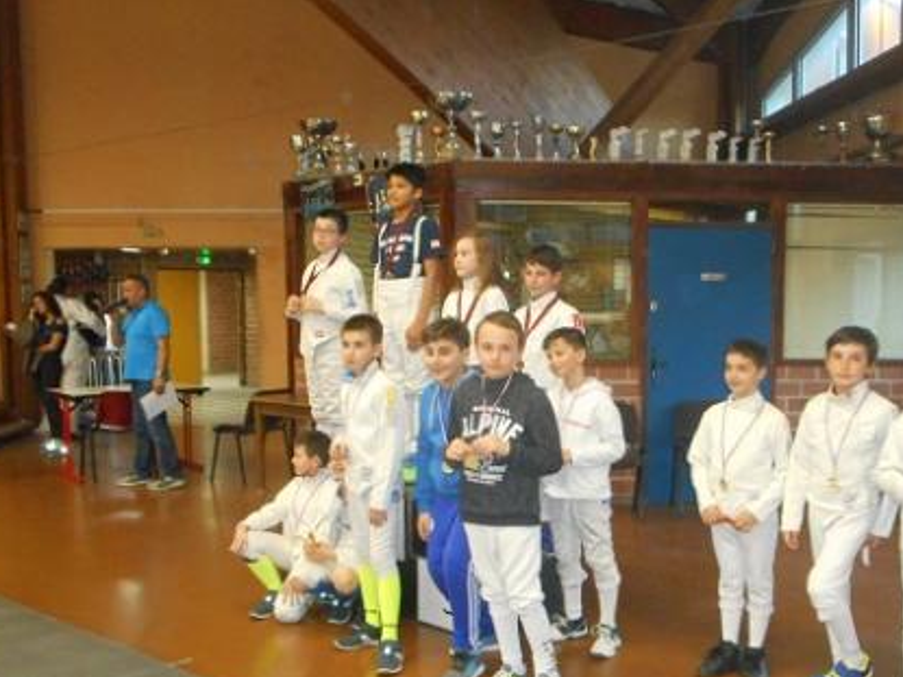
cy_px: 404
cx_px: 514
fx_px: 1069
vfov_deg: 35.0
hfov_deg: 45.7
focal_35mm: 41
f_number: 4.2
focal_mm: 6
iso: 900
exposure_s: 1/30
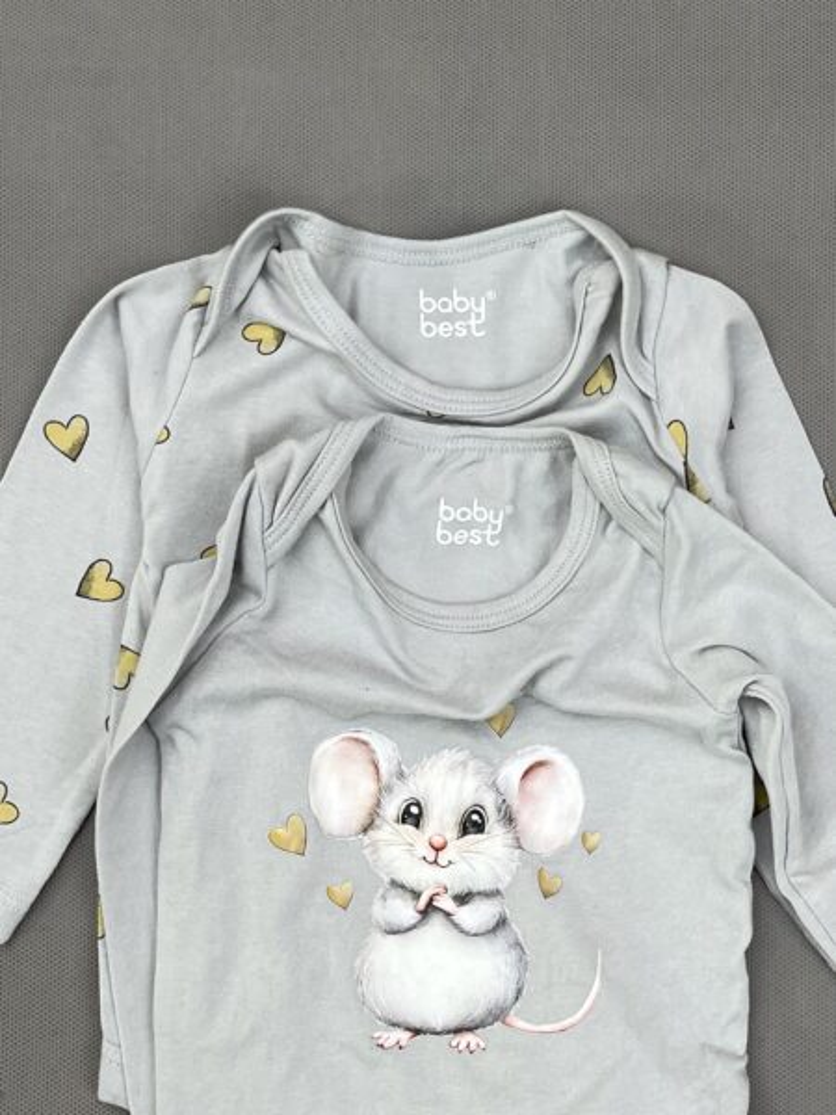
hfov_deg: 54.9
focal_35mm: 25
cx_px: 418
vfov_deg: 69.4
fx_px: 805
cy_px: 558
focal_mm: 5.1
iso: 32
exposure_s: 1/141
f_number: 1.6
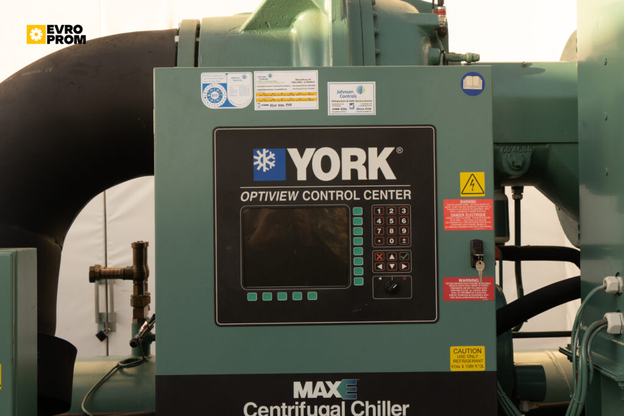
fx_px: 953
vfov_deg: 24.6
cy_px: 208
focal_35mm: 55
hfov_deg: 36.2
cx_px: 312
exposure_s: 1/125
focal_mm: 55
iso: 200
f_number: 10
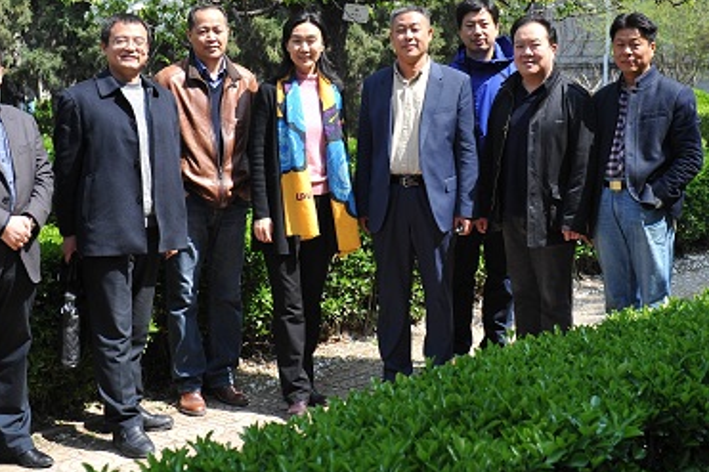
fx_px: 1201
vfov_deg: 22.0
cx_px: 394
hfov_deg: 32.9
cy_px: 104
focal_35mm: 61
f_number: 4.5
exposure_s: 1/400
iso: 200
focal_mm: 34
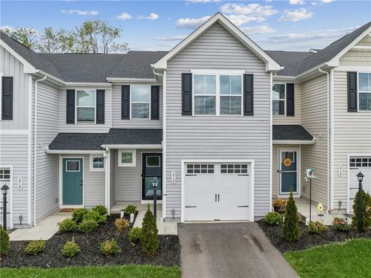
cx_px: 186
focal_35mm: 24
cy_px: 139
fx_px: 257
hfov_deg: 71.6
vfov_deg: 56.7
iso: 170
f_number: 2.8
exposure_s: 1/100
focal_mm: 12.3
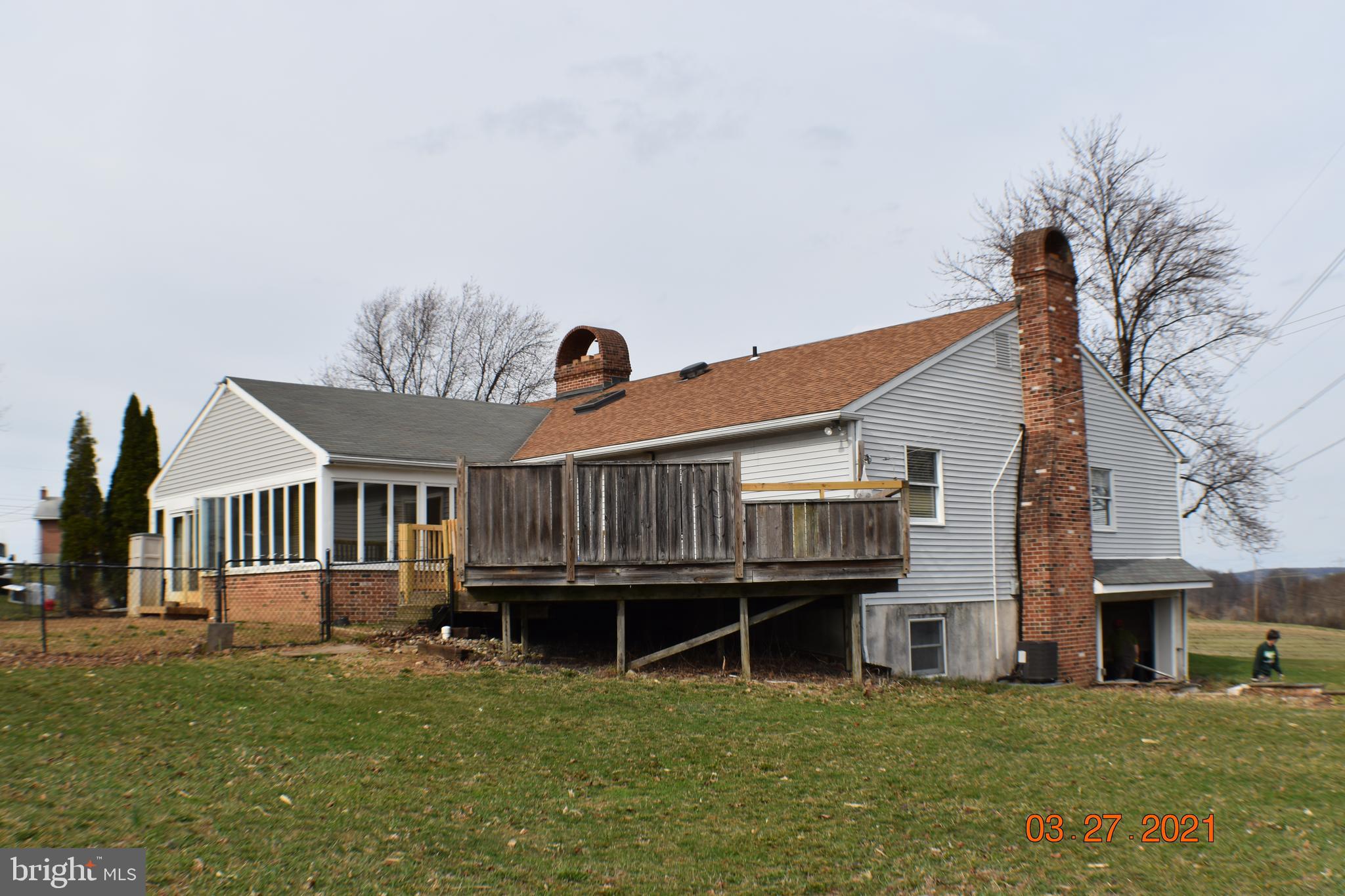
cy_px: 448
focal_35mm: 51
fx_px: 1905
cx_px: 672
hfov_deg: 38.9
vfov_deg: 26.5
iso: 100
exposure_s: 1/250
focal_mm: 34
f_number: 8
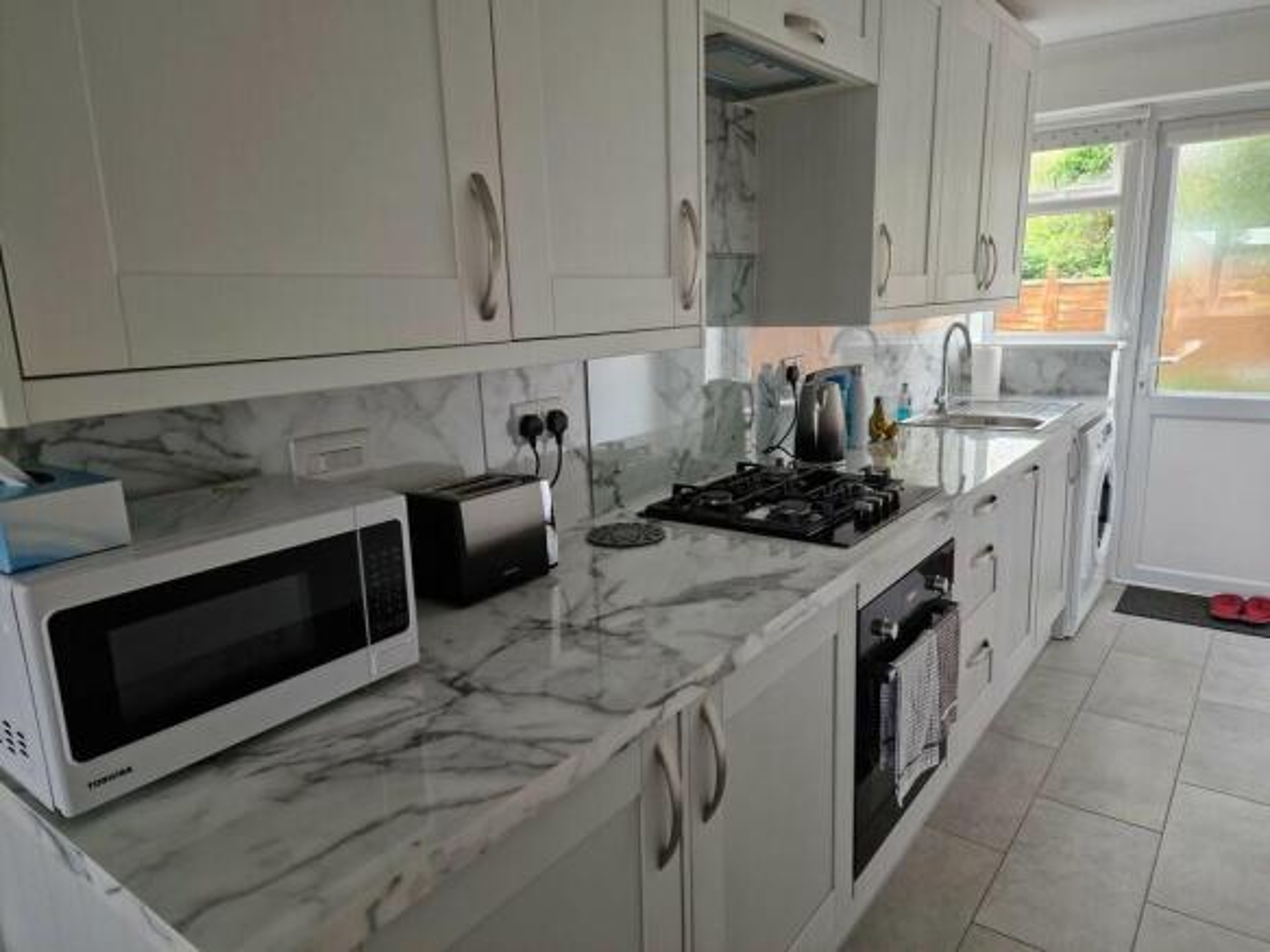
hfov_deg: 73.9
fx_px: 844
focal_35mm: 23
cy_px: 476
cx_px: 635
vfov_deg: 58.9
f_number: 1.8
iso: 200
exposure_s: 1/180
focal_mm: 6.4
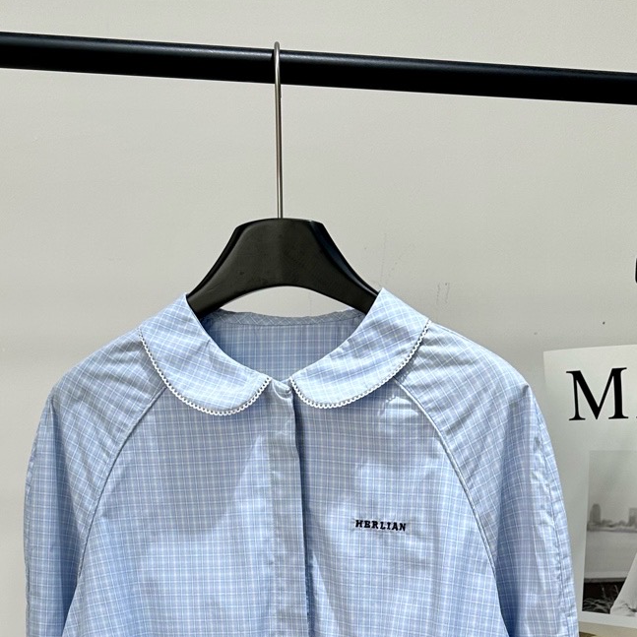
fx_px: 1166
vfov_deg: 28.4
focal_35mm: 56
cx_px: 284
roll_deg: +0.3
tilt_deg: -10.5
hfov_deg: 30.5
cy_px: 656
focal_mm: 6.86
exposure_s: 1/216
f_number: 1.78
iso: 80
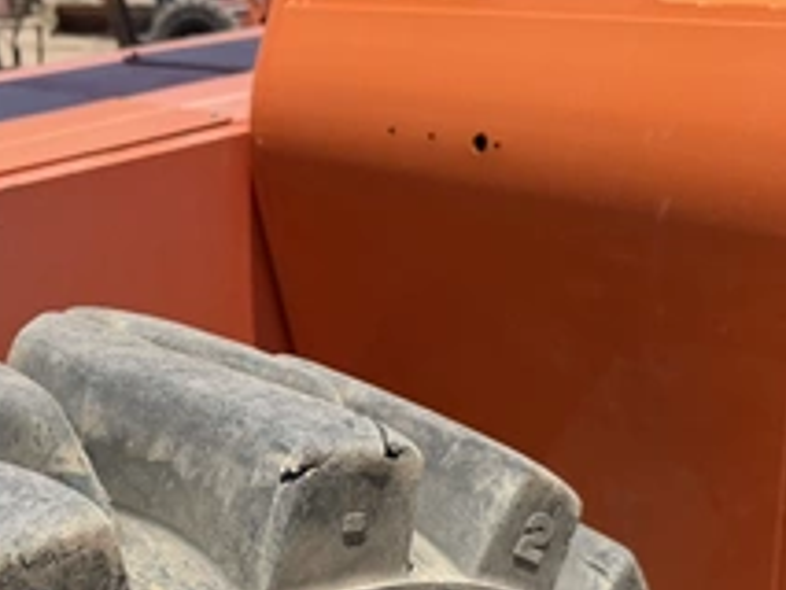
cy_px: 483
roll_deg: +0.1
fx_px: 1022
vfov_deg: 31.3
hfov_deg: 41.3
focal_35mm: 45
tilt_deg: -27.6
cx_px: 240
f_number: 1.78
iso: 80
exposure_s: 1/3584
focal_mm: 6.76
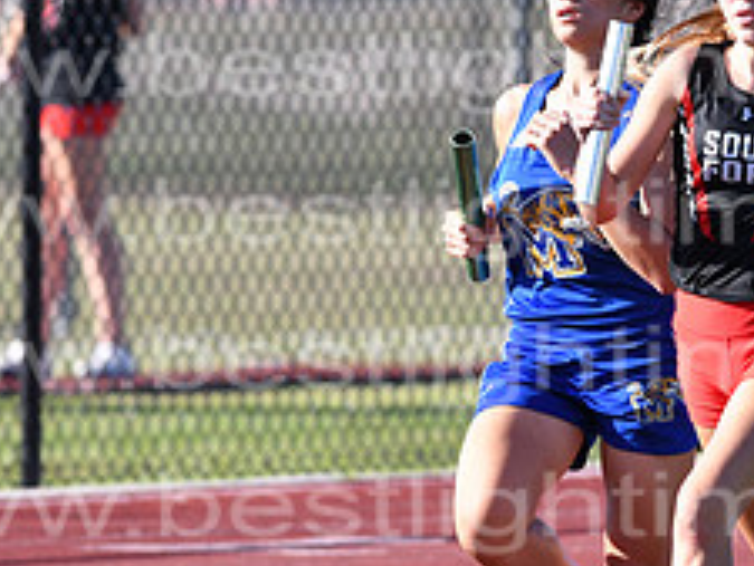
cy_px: 293
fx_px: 24321
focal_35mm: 1116
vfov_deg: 1.3
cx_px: 596
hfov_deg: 1.8
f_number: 5.6
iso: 400
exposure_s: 1/1250
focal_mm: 300
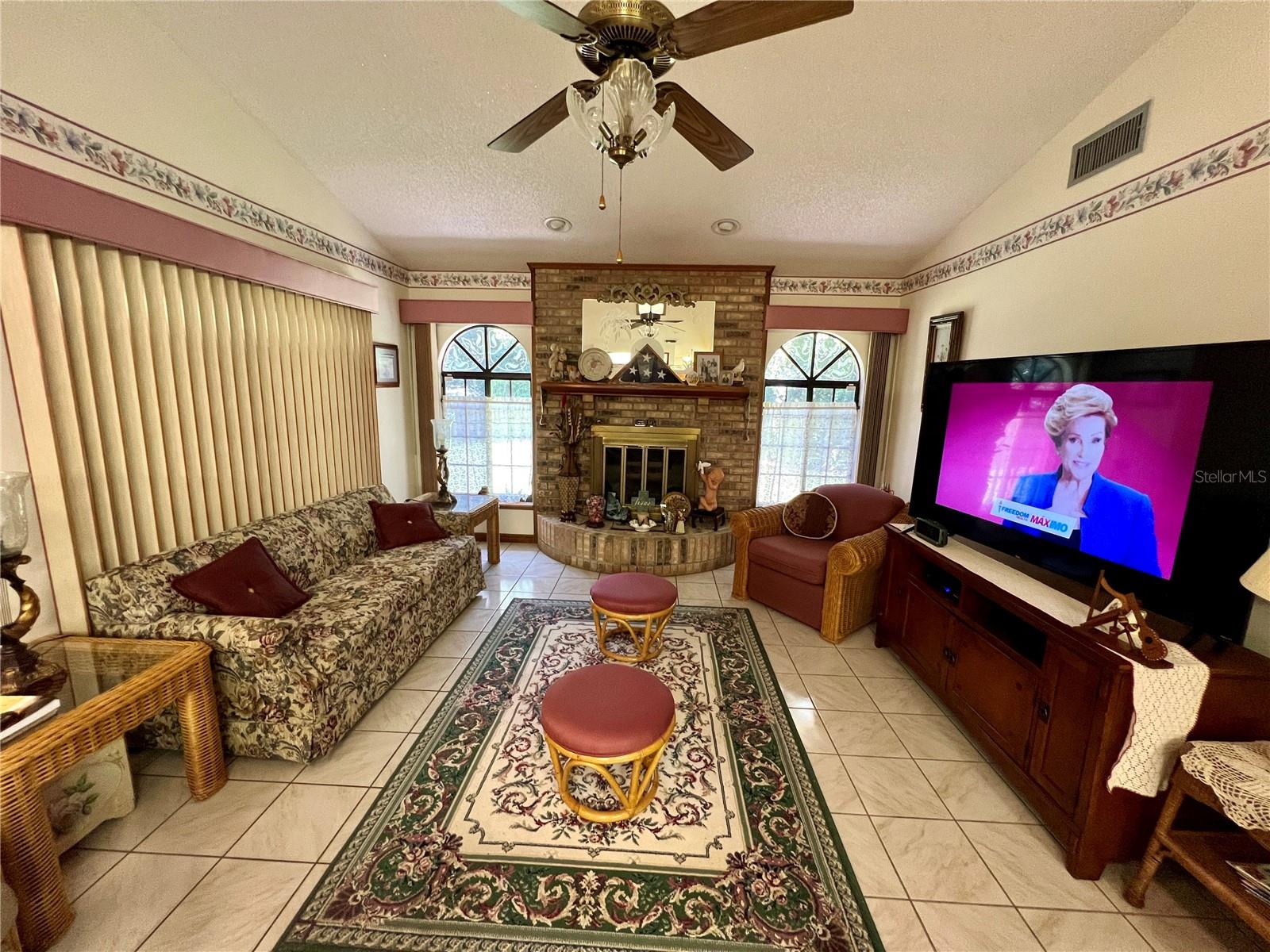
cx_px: 635
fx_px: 477
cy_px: 476
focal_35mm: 13
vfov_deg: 89.9
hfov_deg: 106.2
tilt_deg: -10.3
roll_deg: -1.5
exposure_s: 1/60
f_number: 1.8
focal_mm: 1.57
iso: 320
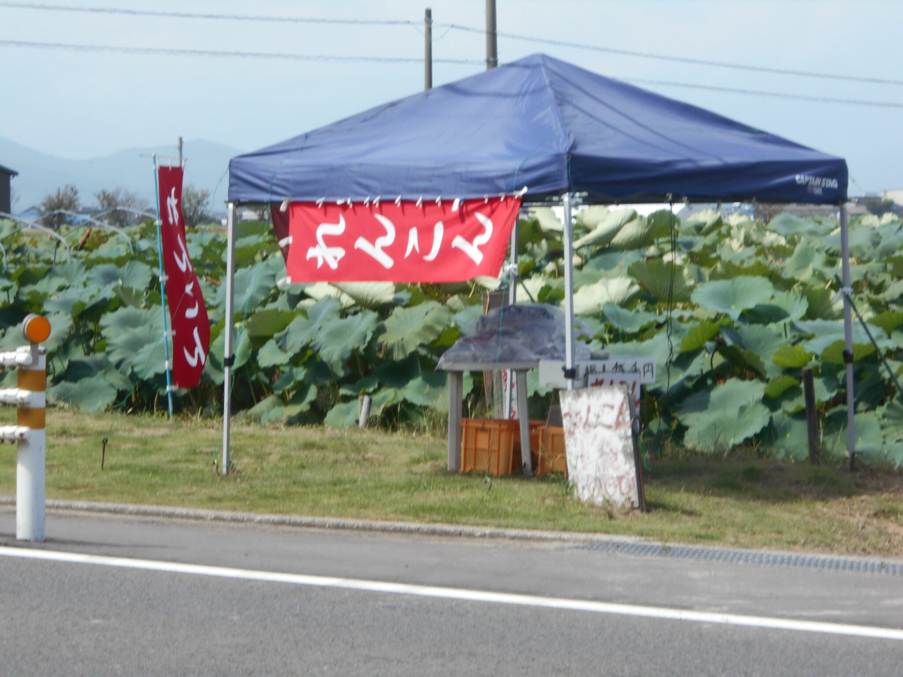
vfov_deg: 11.4
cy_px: 338
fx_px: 3391
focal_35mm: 130
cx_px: 452
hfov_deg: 15.2
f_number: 6.5
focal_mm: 23
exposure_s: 1/320
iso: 80
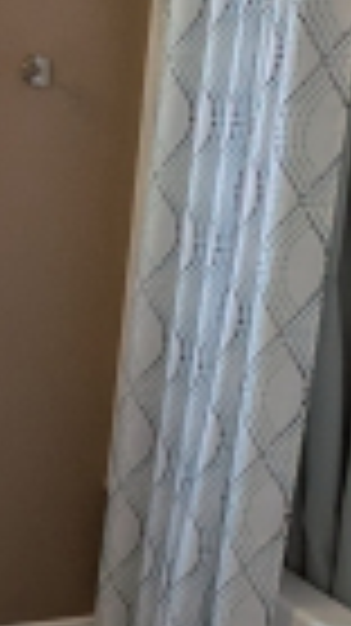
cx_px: -50
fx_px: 1210
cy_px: 529
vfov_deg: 28.2
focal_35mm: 73
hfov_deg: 16.0
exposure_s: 1/120
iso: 40
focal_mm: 1.85
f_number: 2.2
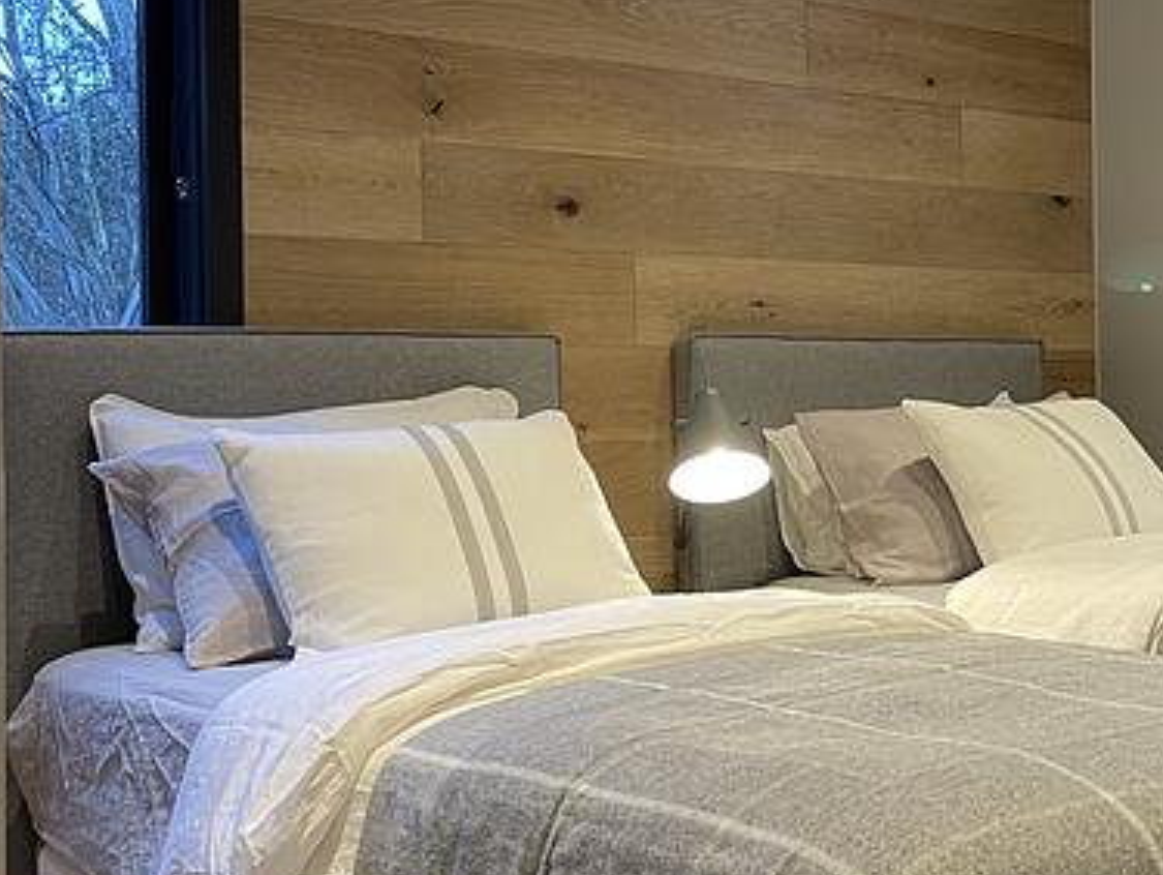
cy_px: 352
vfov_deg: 33.5
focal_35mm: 43
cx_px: 937
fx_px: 1446
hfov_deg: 41.8
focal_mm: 5.1
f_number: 1.6
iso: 160
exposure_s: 1/50
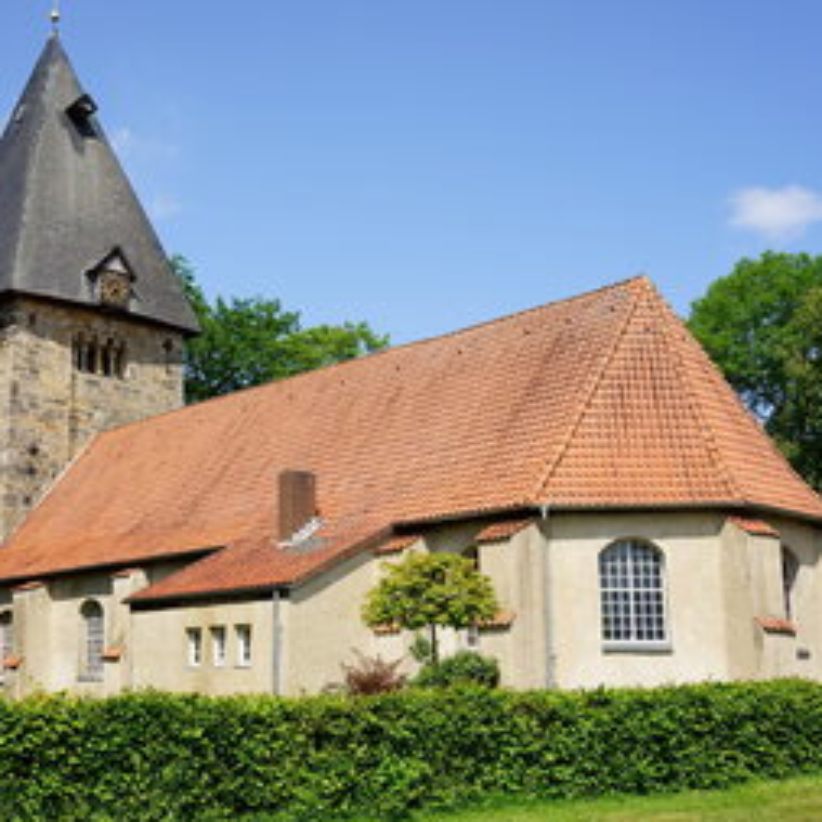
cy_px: 398
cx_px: 312
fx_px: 1263
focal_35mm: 47
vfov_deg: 36.1
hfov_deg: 35.9
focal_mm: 35
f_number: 8
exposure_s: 1/250
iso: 100
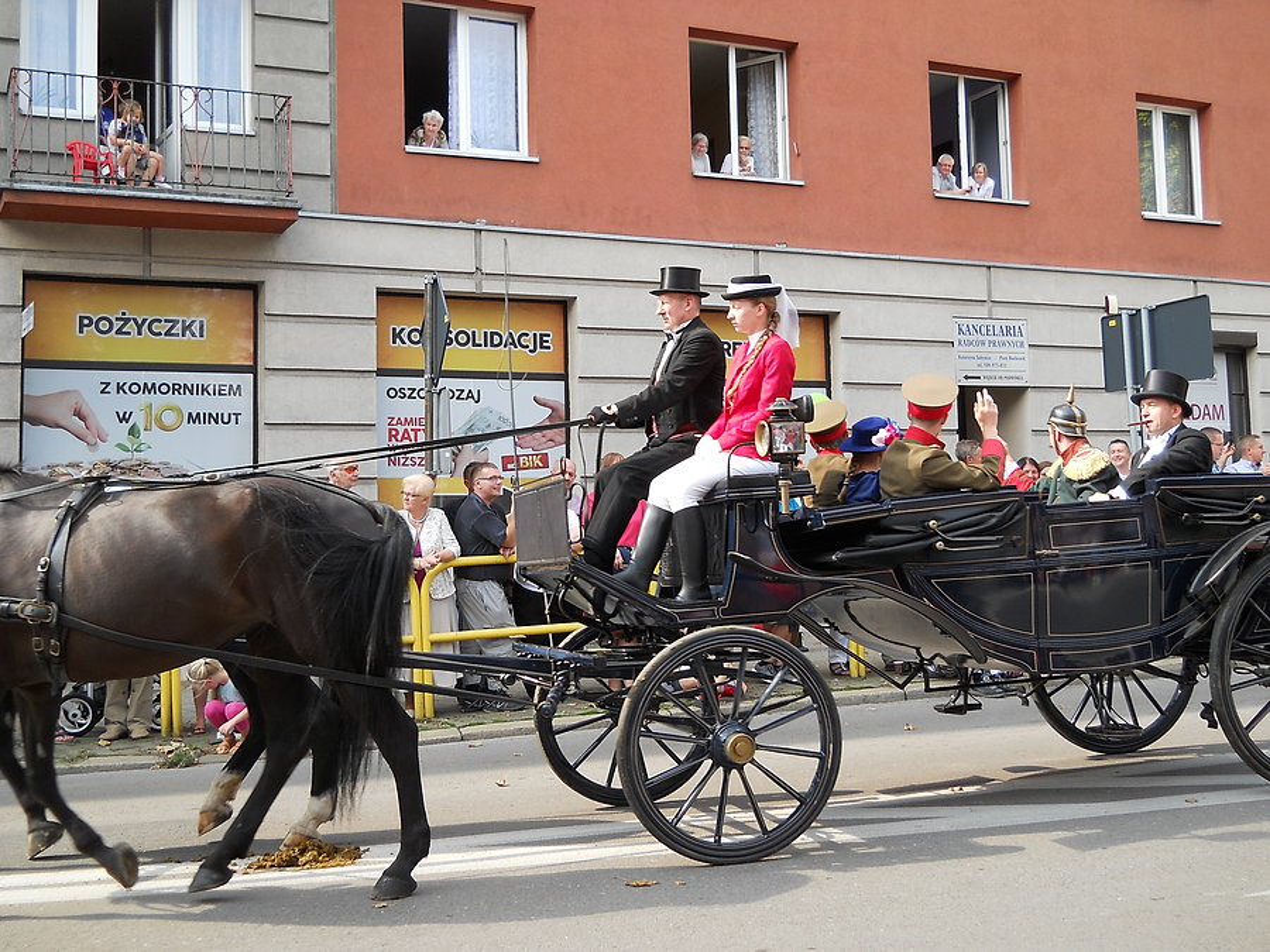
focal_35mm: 41
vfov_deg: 35.1
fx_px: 1504
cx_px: 635
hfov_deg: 45.8
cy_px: 476
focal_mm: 6.72
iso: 80
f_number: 3.1
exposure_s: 1/160
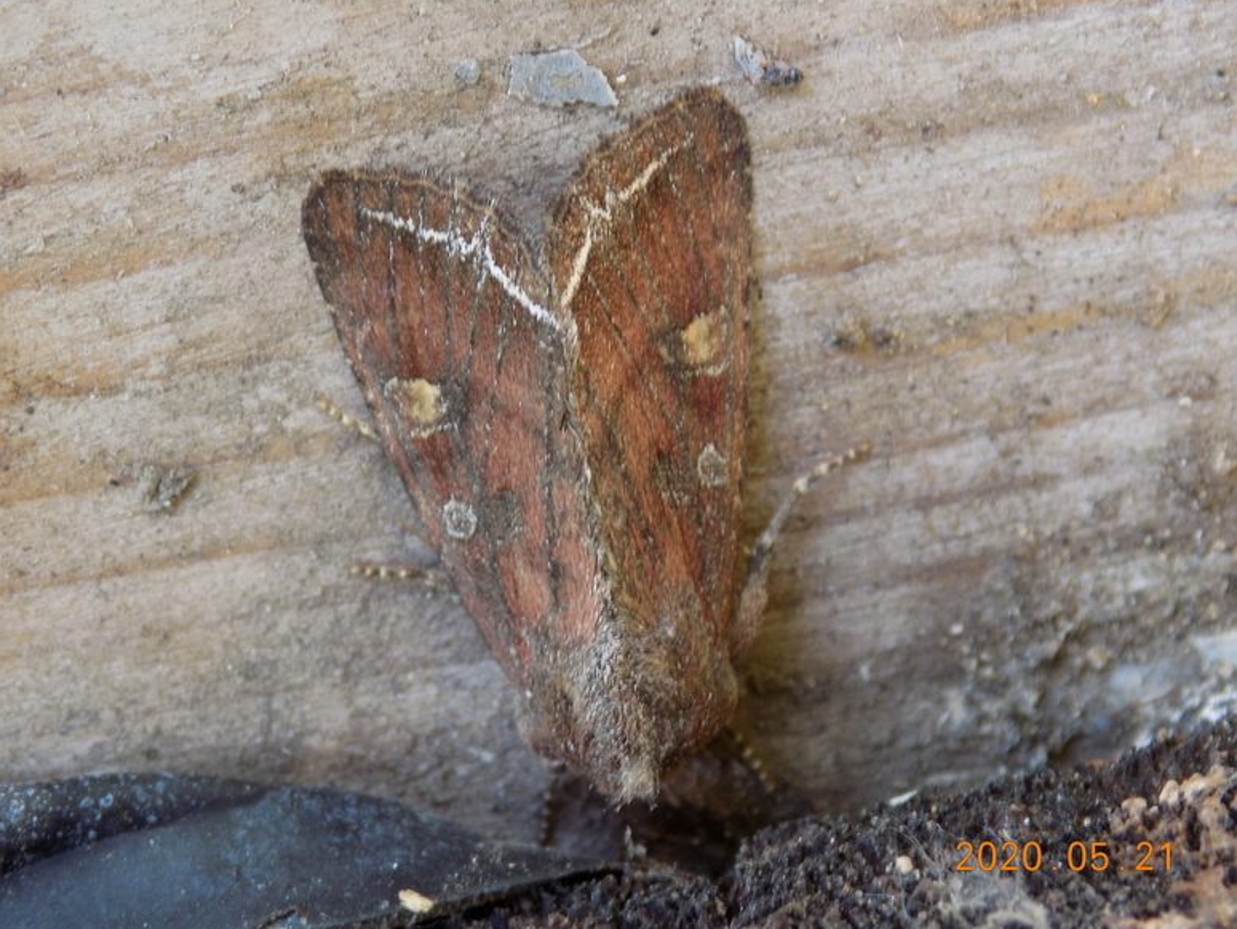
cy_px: 464
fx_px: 4647
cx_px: 565
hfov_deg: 15.2
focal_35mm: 130
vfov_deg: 11.4
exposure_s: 1/30
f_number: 4.8
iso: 125
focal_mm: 20.9
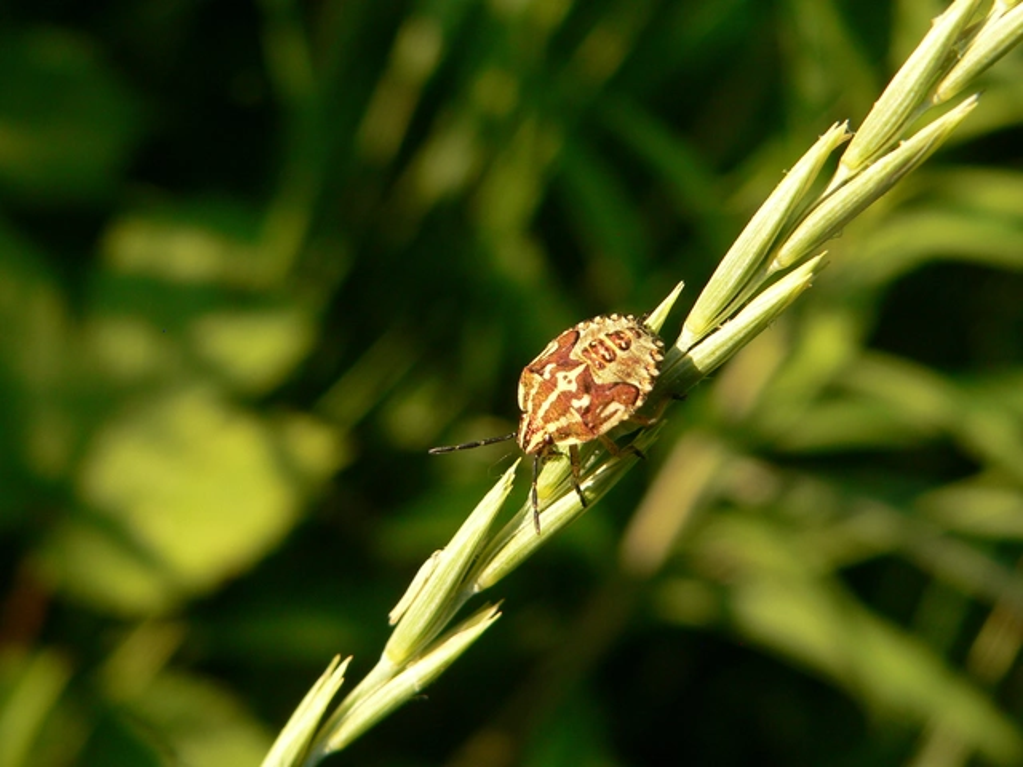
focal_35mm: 67
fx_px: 1980
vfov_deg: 21.9
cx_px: 512
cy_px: 384
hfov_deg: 29.0
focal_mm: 11.1
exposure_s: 1/250
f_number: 4
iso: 100
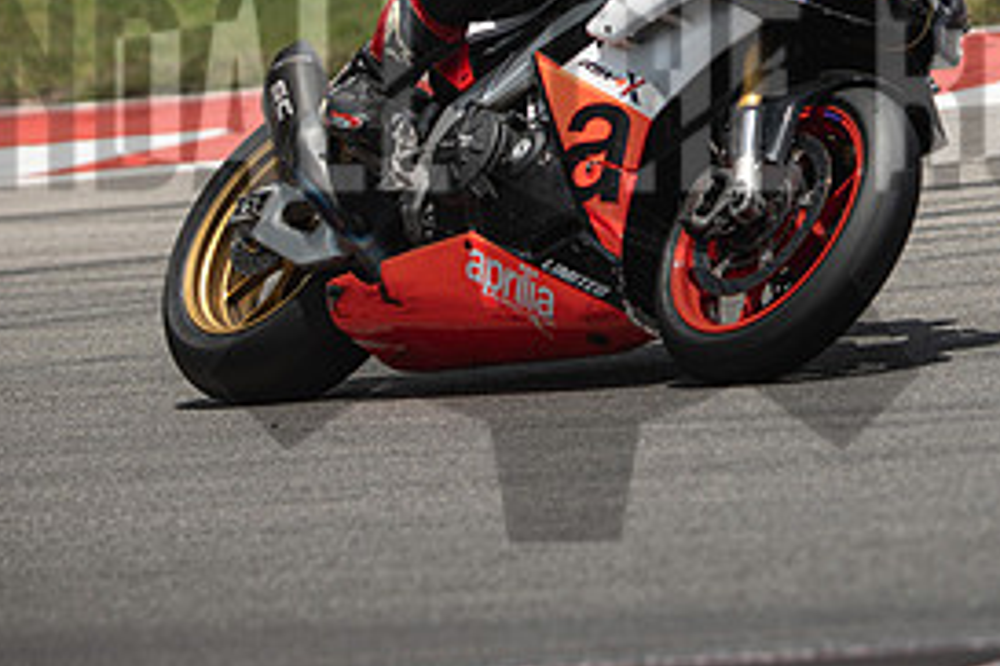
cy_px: 97
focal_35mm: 638
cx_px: 564
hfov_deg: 3.2
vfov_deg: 2.2
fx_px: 17721
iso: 125
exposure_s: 1/2000
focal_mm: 200
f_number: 2.8
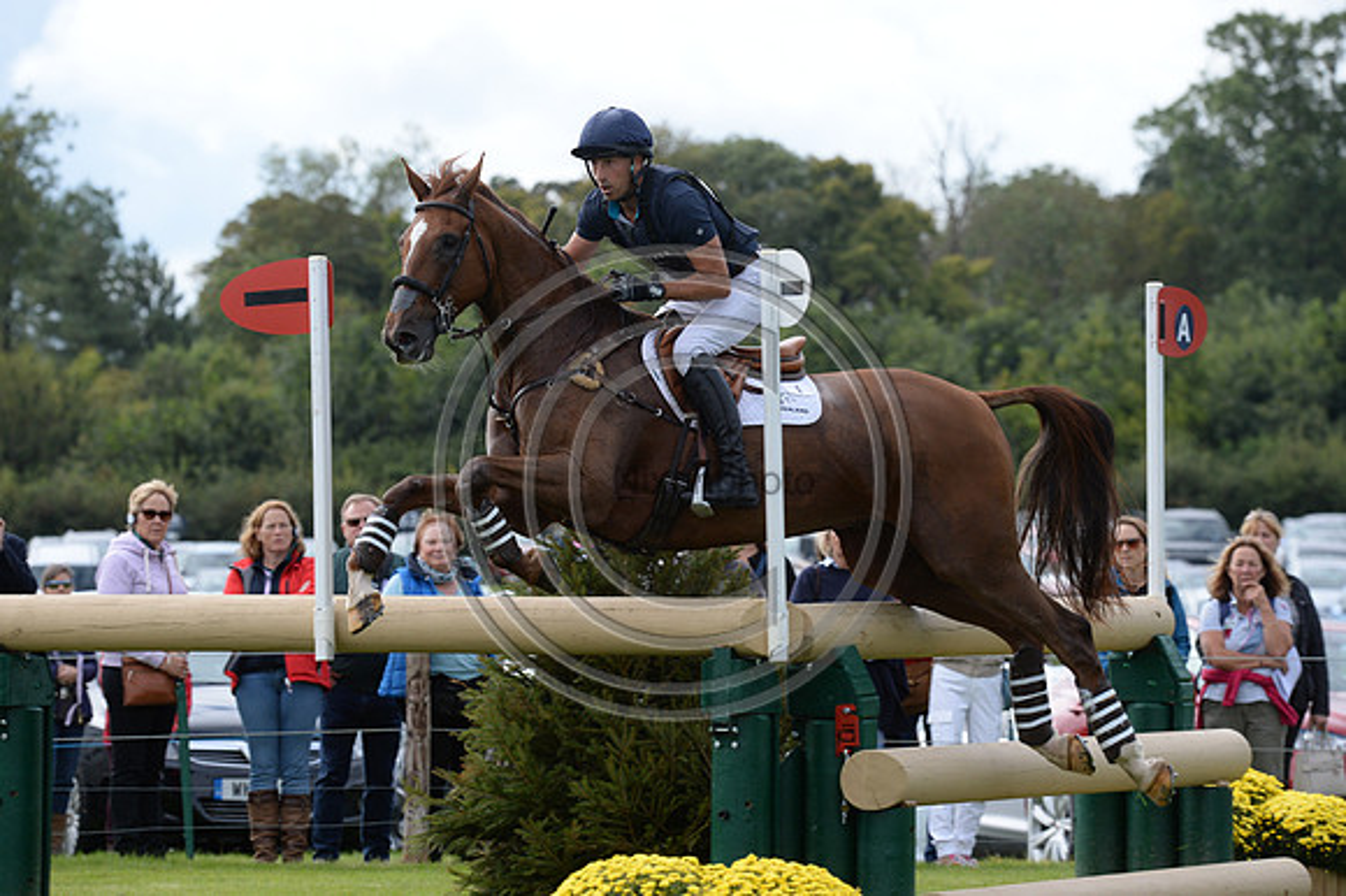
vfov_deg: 5.3
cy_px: 448
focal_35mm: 260
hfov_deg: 7.9
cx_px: 673
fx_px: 9715
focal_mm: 260
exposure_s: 1/1000
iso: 800
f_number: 8
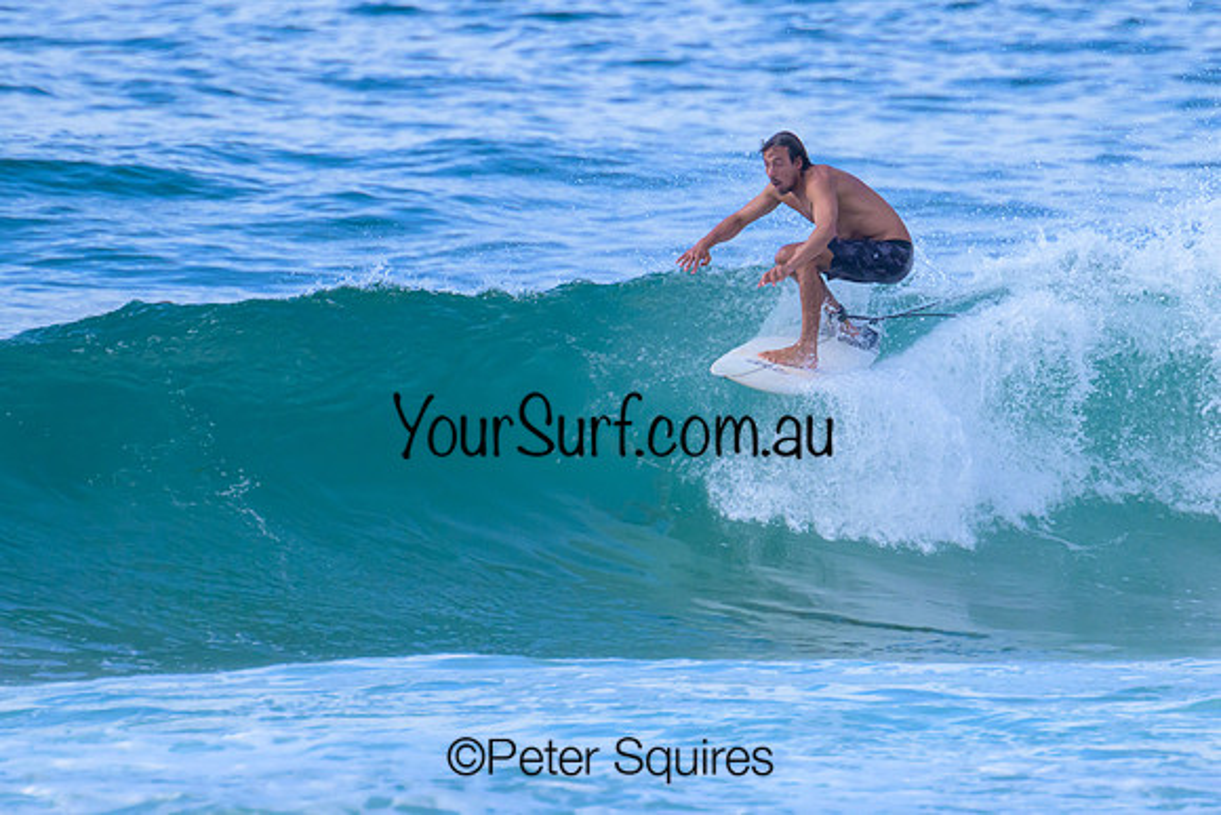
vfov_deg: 1.3
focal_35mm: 1094
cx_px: 723
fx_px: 37119
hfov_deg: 1.9
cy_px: 453
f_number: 11
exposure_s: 1/2000
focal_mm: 800
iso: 1250
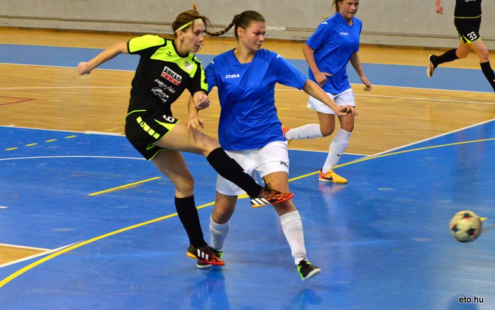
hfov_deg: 15.8
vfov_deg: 9.9
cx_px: 247
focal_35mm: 132
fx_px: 1781
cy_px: 150
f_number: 5.6
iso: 5600
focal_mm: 86
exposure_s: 1/500
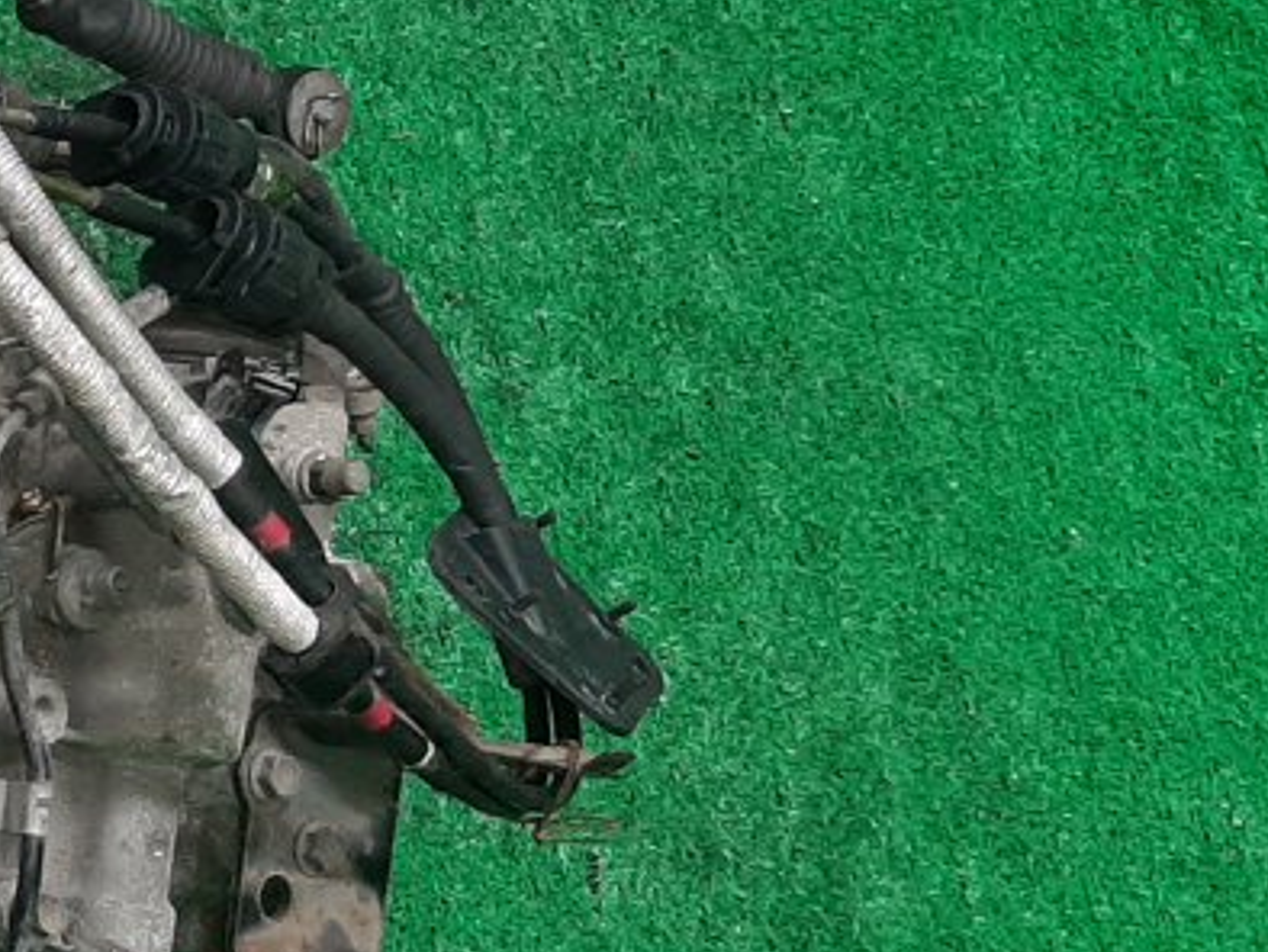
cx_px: -753
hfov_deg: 17.9
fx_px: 3482
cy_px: 499
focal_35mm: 95
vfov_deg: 15.6
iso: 115
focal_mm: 3.93
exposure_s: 1/50
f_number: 1.7
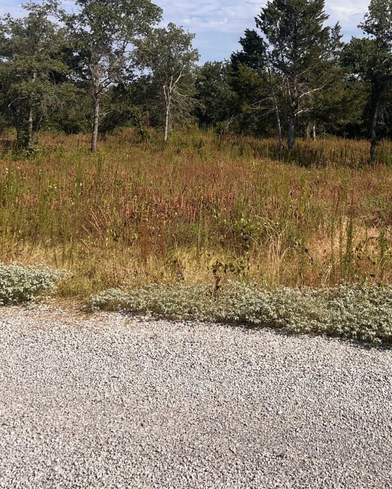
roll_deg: -1.0
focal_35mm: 47
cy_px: 83
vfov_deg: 37.8
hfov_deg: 31.7
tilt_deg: +2.1
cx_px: 276
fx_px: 681
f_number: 1.5
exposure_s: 1/5587
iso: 50
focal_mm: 5.7
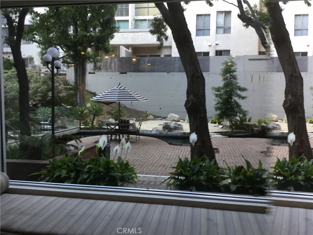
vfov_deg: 45.4
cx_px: 156
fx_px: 280
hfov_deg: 58.4
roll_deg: +0.0
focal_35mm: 31
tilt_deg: -4.4
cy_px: 118
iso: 50
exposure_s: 1/30
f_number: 2.4
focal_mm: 3.3
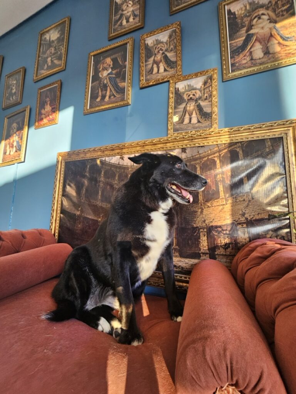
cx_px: 148
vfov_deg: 106.2
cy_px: 197
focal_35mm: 13
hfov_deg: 89.9
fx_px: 148
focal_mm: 2.2
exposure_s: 1/60
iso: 80
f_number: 2.2
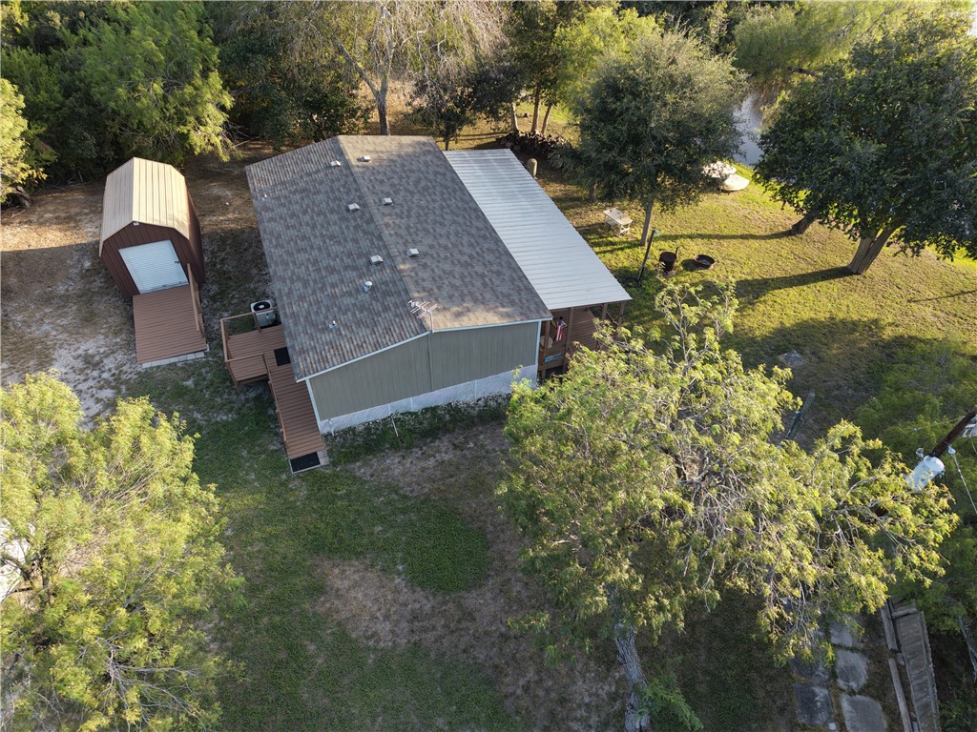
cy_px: 366
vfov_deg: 56.8
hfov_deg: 71.6
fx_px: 677
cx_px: 488
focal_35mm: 24
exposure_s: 1/350
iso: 100
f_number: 1.8
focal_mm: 8.67
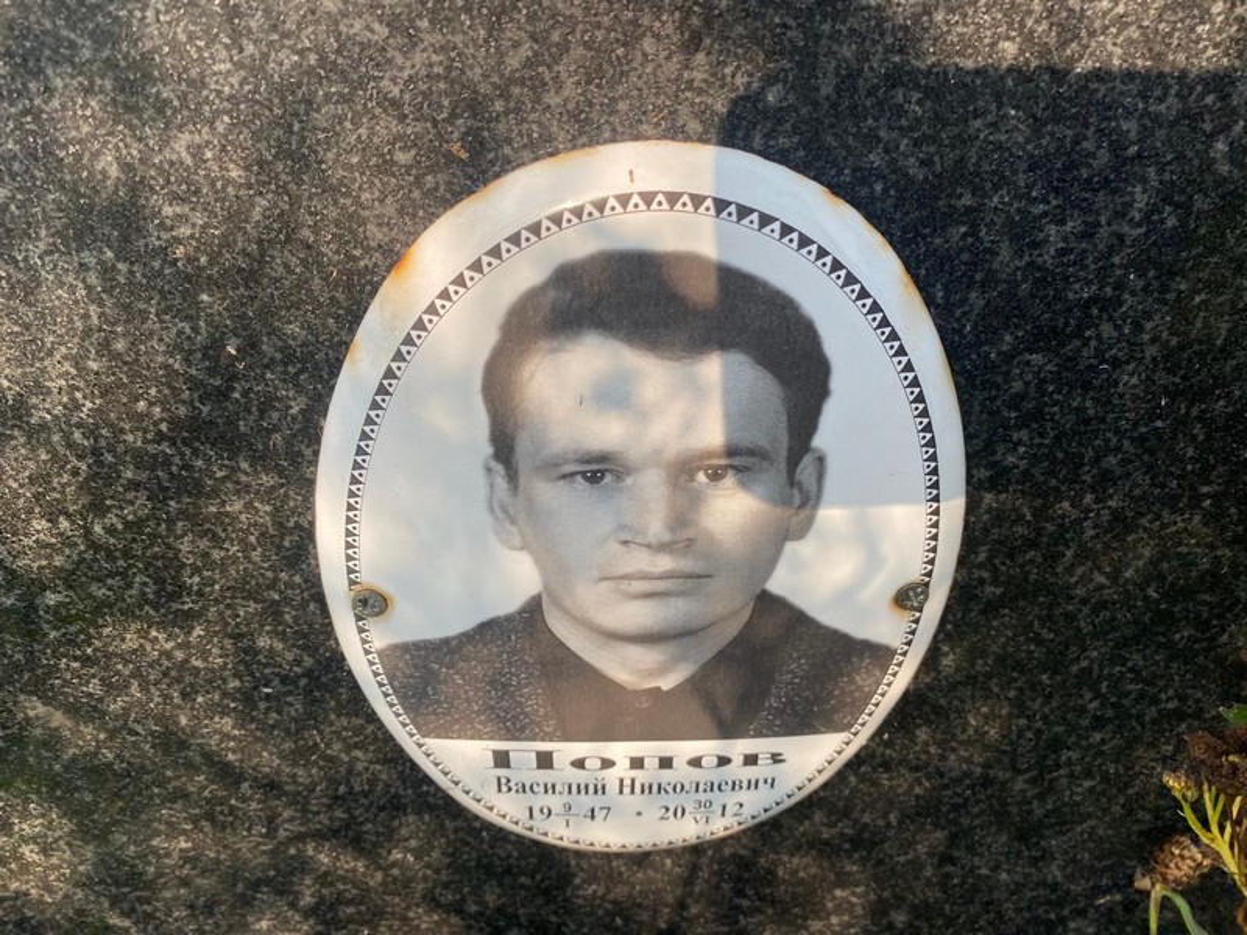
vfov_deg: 53.1
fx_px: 937
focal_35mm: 26
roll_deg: +0.3
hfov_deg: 67.3
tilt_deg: -36.2
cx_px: 624
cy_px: 468
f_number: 1.8
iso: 32
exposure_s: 1/1016
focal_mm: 4.25
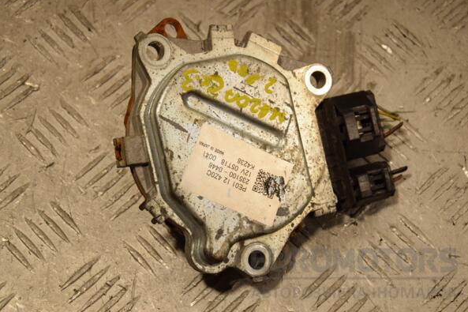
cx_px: 236
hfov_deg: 23.1
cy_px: 155
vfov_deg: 15.5
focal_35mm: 88
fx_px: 1144
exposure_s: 1/800
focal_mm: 58
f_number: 7.1
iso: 800
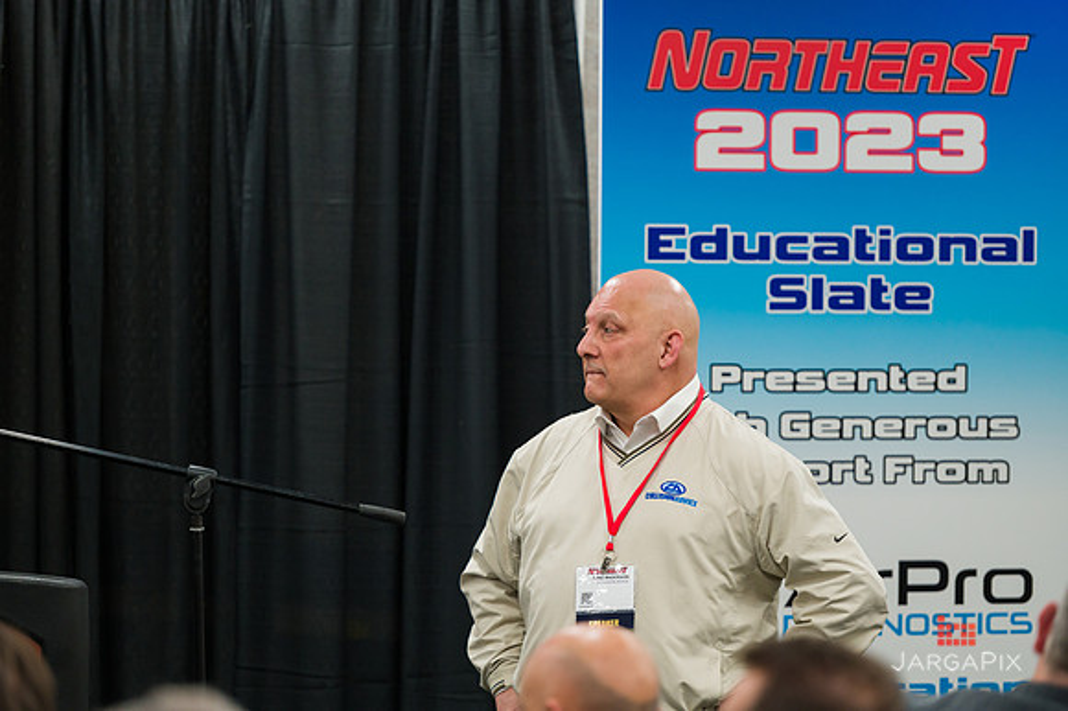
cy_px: 356
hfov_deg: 11.4
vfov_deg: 7.6
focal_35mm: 180
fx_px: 5337
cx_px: 534
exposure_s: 1/500
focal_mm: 180
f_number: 3.2
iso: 1600
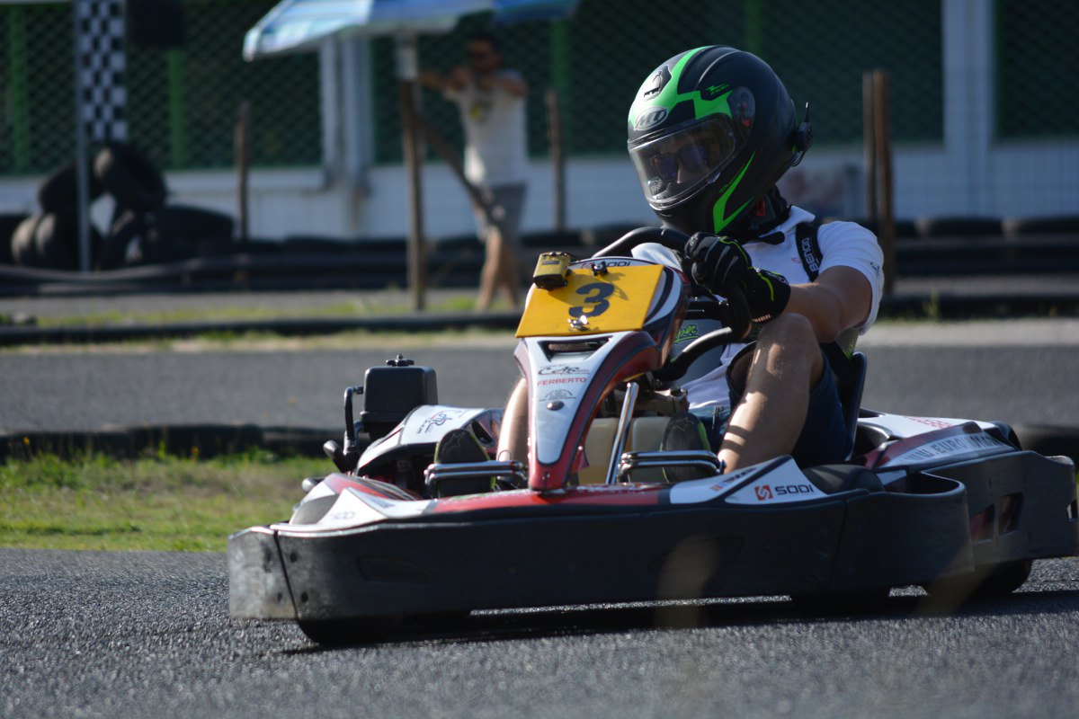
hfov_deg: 6.9
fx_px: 8991
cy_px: 360
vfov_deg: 4.6
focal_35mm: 300
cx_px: 540
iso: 400
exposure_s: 1/1250
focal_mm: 200
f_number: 5.6
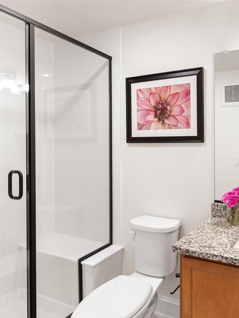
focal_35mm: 25
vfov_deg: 69.4
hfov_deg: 50.7
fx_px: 230
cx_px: 198
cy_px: 162
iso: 400
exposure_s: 1/5
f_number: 8
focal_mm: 17
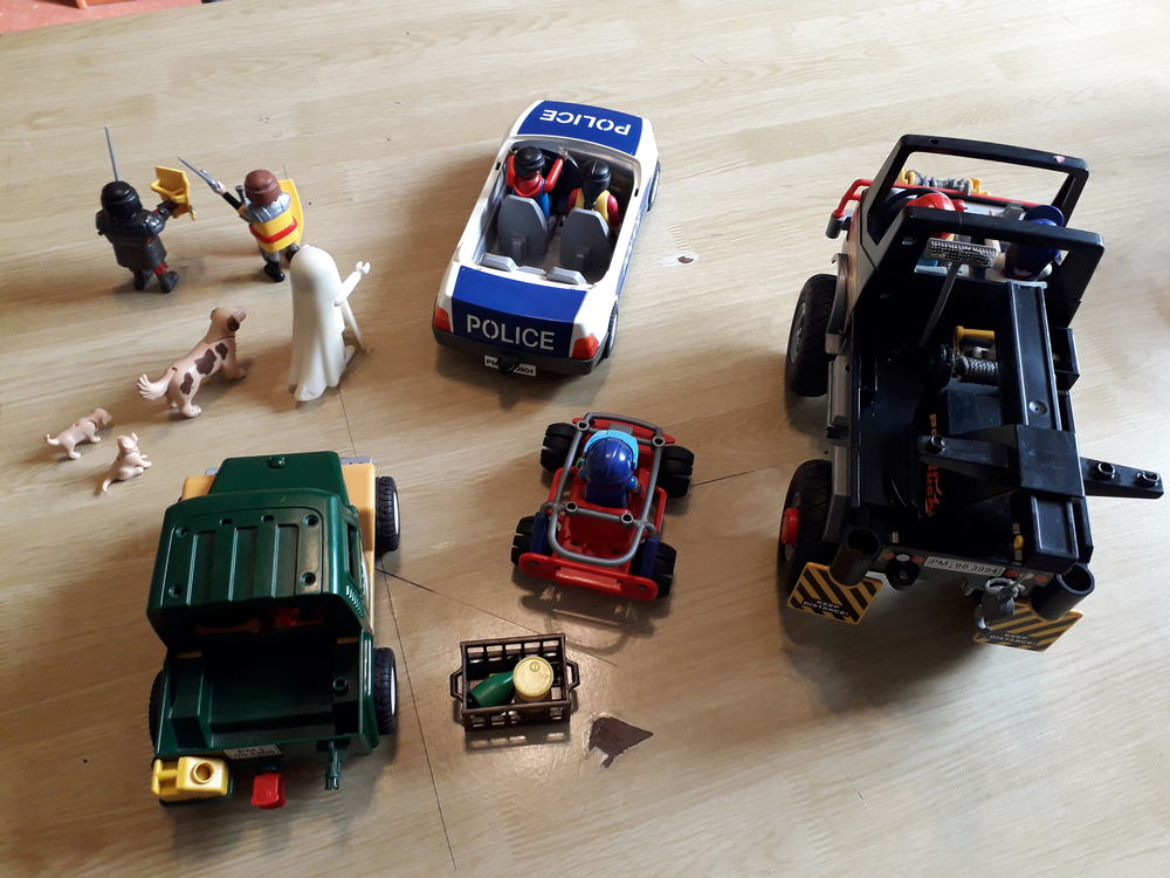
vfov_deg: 51.4
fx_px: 913
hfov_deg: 65.3
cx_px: 585
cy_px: 439
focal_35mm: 27
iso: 160
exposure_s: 1/50
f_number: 1.9
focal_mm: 3.6
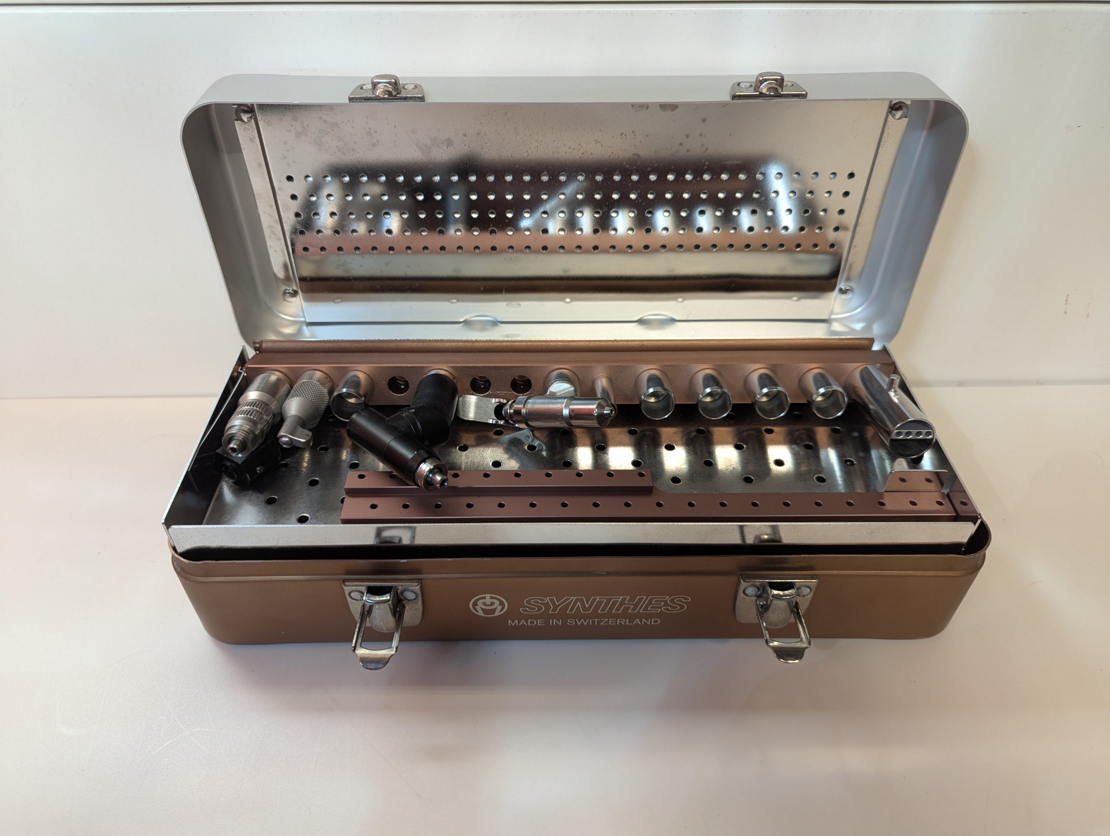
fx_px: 771
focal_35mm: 24
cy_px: 418
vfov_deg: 56.9
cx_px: 555
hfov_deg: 71.5
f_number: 1.85
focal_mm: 6.81
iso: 67
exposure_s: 1/25
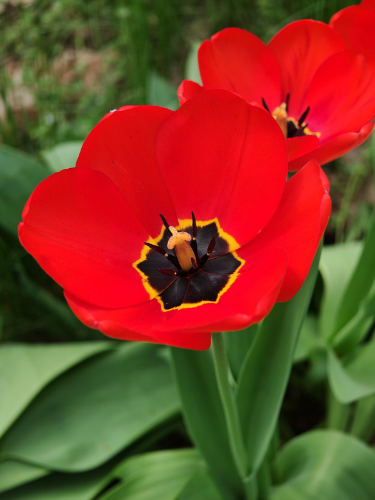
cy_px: 250
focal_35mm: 62
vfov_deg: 31.2
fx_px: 896
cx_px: 188
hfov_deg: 23.7
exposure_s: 1/100
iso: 50
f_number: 2.6
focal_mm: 15.38
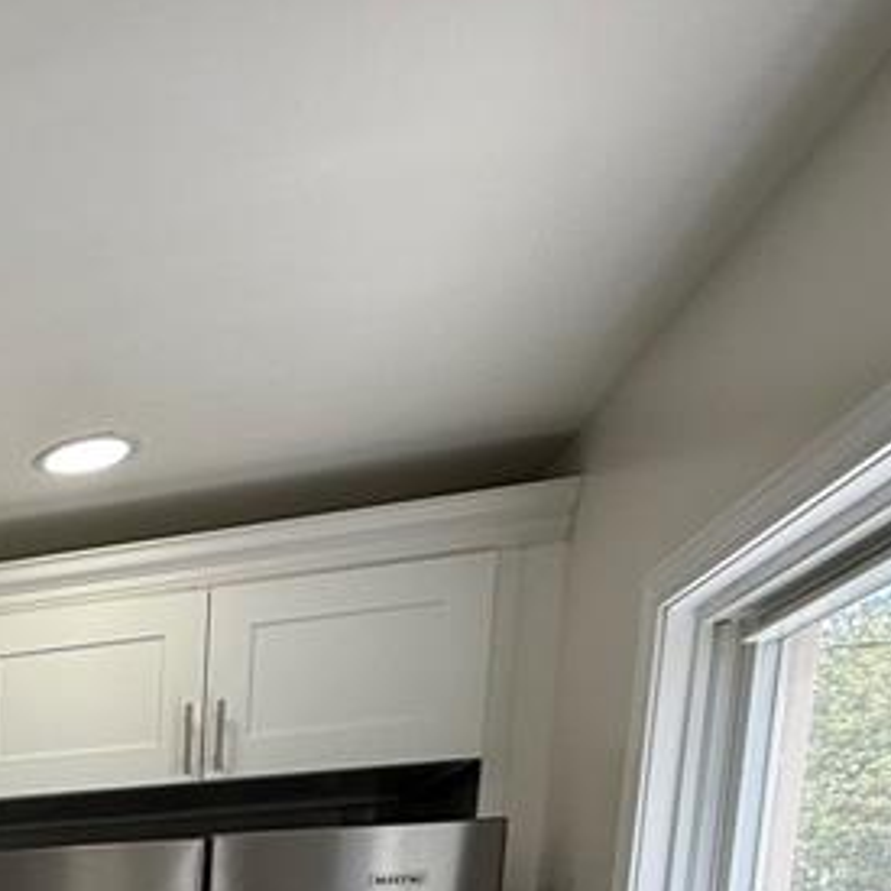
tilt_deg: -7.8
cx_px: -431
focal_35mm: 46
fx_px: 1340
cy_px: 1215
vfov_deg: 28.6
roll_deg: +0.7
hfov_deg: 26.8
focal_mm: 2.22
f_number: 2.2
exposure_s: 1/159
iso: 50
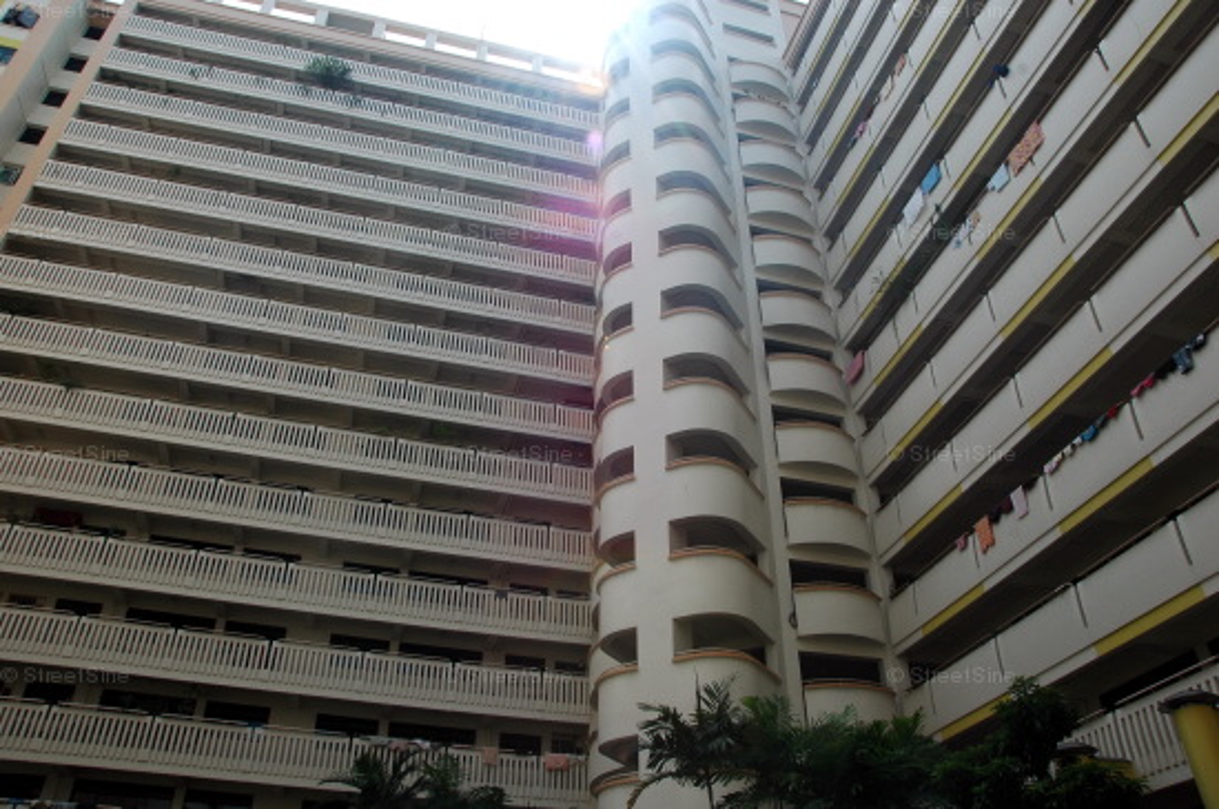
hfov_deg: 67.5
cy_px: 404
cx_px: 610
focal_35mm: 27
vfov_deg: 47.8
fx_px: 913
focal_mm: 18
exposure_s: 1/400
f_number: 9
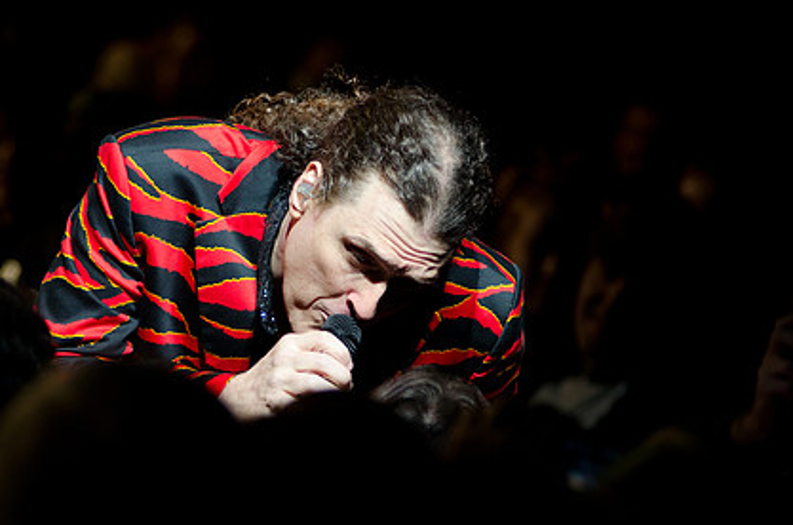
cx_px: 415
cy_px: 278
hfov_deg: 6.8
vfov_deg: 4.5
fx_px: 6652
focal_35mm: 303
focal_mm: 145
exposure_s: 1/1000
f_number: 2.8
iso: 1000
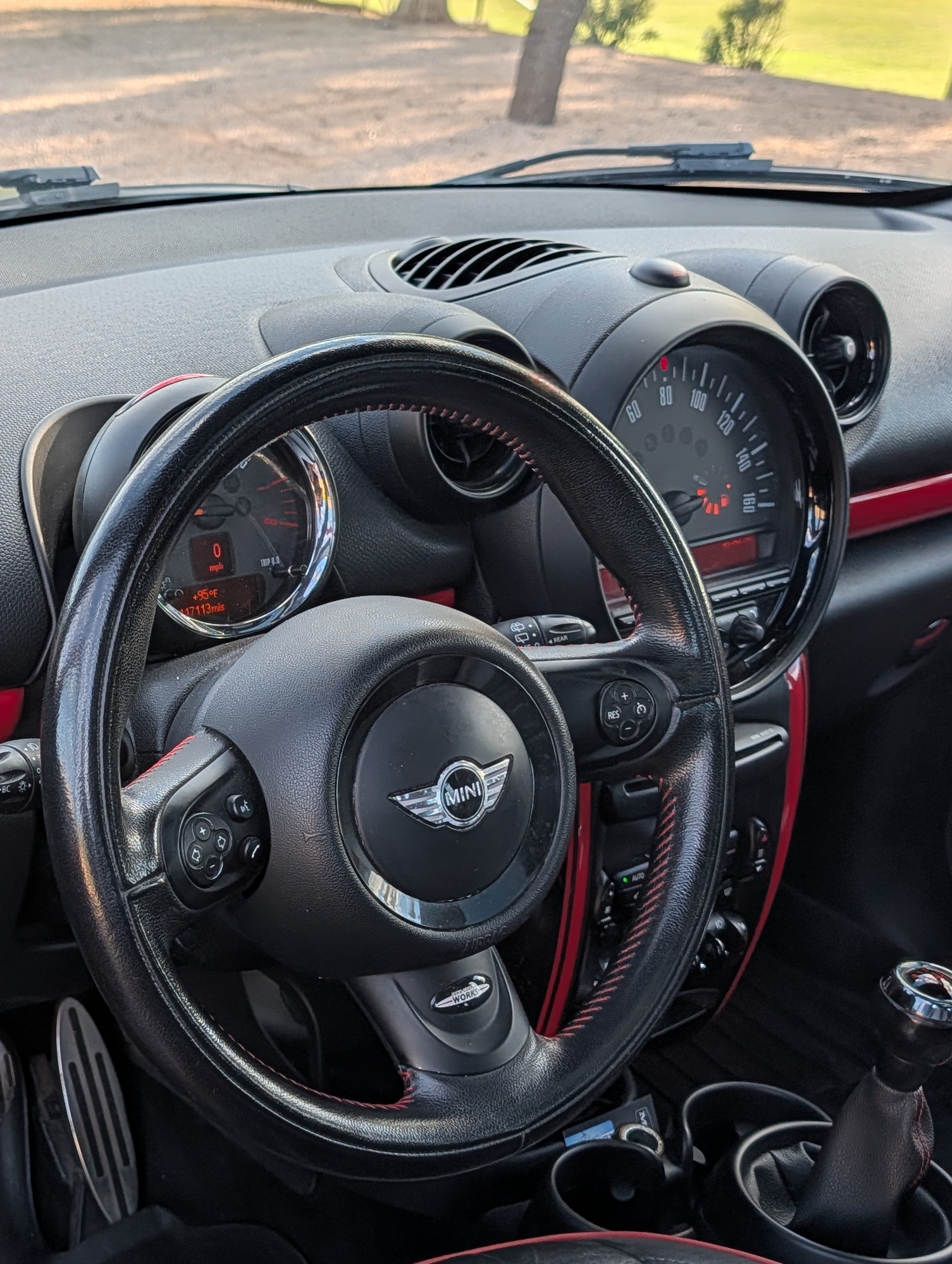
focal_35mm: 49
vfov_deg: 38.7
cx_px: 78
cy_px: 743
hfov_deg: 28.5
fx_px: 1792
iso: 23
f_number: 1.68
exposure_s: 1/2193
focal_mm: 6.9
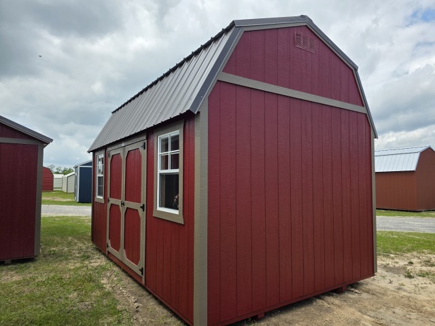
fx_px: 289
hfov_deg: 73.9
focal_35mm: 23
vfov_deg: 58.9
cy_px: 163
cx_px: 218
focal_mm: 6.3
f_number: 1.7
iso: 80
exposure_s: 1/4650
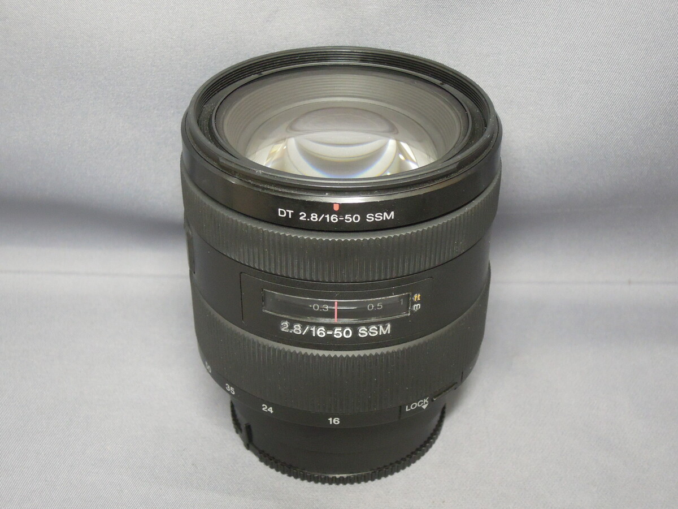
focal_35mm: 55
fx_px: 1077
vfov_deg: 26.6
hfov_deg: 34.9
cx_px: 339
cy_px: 254
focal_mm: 9.9
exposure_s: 1/50
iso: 800
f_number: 3.5
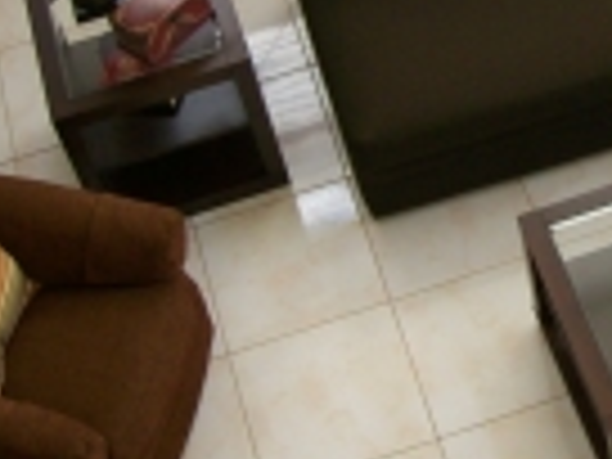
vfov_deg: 13.9
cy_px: 58
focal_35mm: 106
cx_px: 626
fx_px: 1874
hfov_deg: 18.0
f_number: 2.7
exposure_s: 1/84.2
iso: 80
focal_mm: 6
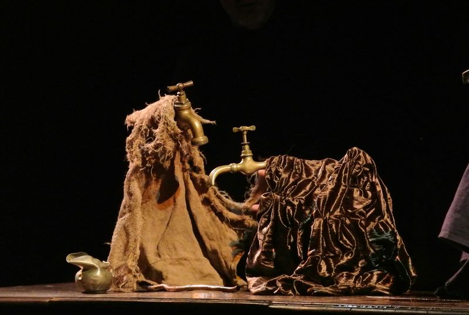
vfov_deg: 6.4
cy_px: 158
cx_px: 234
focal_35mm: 216
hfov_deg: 9.5
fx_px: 2820
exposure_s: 1/40
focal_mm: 80.1
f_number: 5
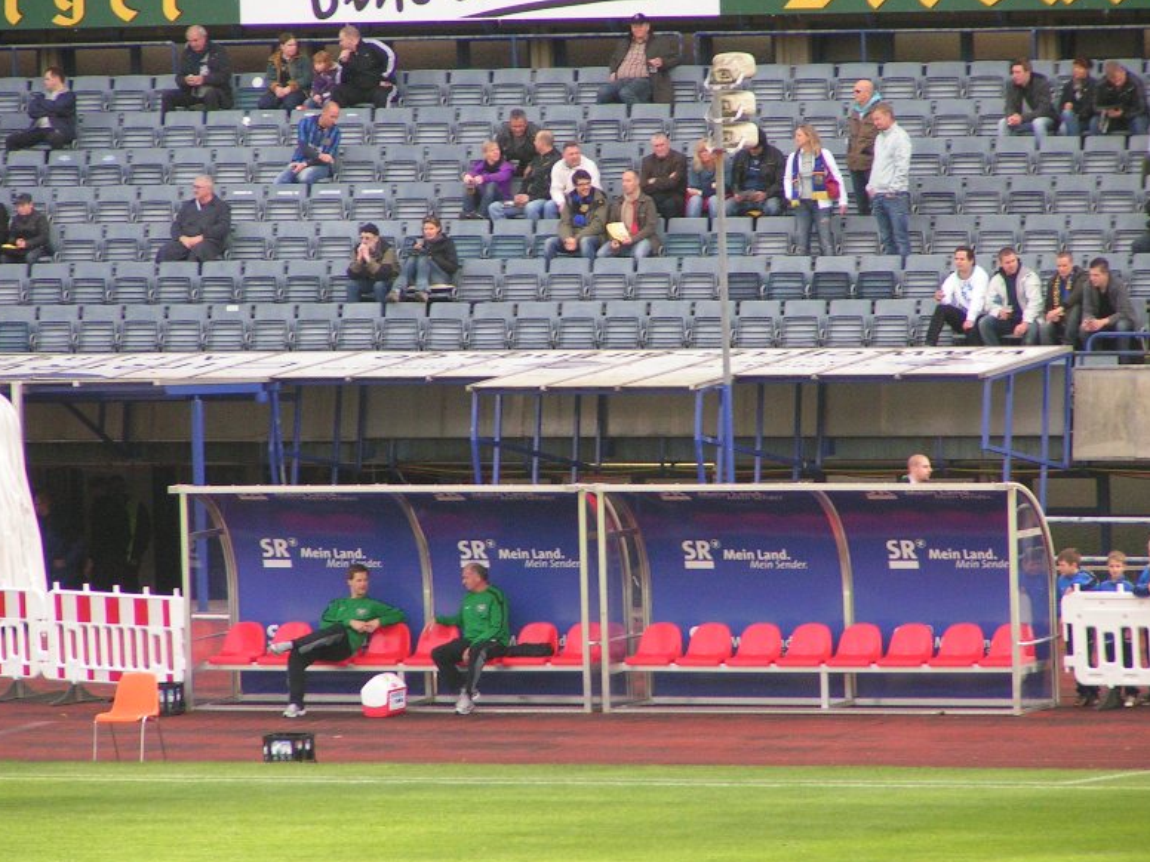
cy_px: 427
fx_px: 13023
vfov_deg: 3.8
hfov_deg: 5.1
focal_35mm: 392
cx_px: 575
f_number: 3.5
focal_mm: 58
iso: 160
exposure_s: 1/400
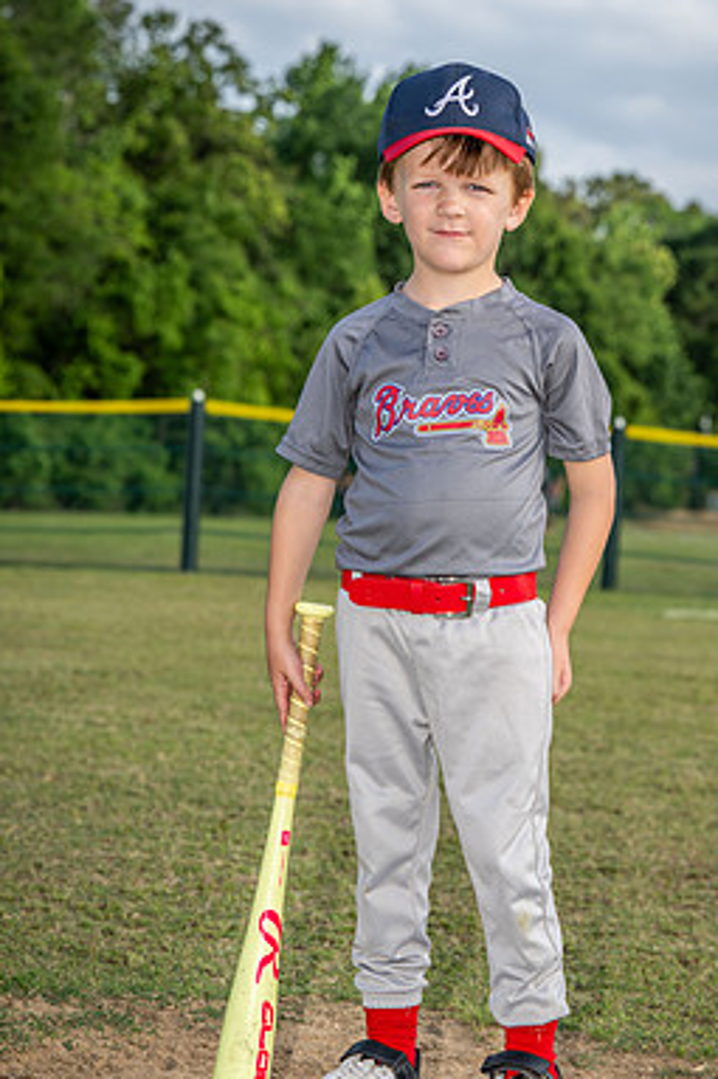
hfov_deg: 14.5
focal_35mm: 94
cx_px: 420
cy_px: 561
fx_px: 2814
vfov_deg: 21.7
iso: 100
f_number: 5.6
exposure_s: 1/200
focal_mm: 80
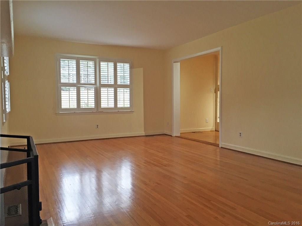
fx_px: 253
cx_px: 151
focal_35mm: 29
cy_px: 113
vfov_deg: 48.2
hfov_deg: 61.7
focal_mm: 4.15
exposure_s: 1/40
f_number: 2.2
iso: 40
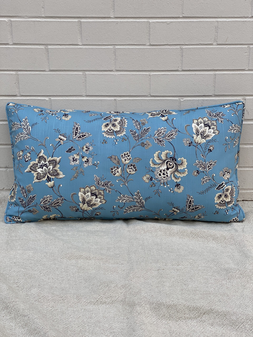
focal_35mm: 52
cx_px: 126
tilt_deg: -17.9
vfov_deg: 36.8
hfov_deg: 28.0
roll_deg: +0.2
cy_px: 168
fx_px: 507
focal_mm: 6
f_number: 2
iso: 32
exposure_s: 1/122
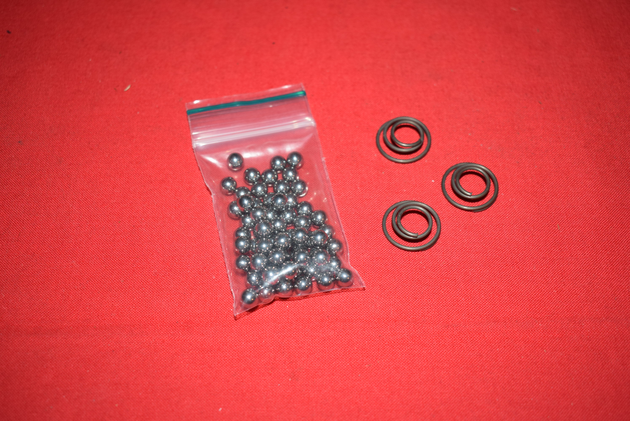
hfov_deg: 46.4
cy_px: 210
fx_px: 736
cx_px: 315
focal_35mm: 42
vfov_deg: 31.9
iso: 400
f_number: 5
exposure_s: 1/200
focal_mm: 28
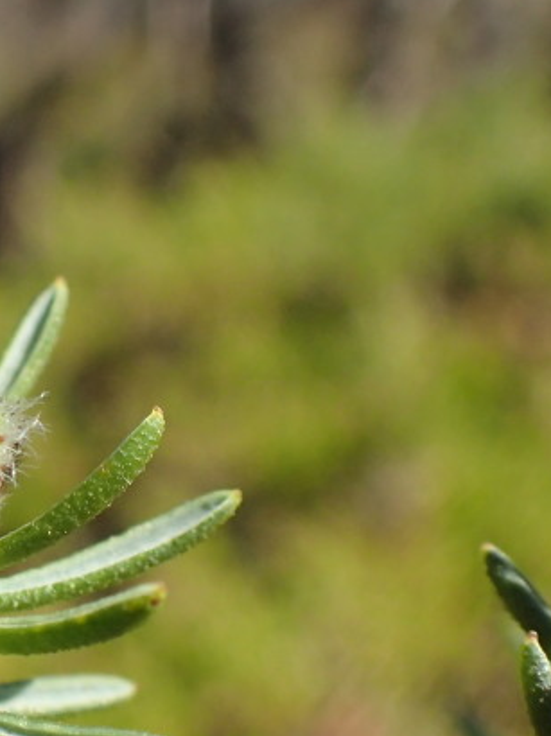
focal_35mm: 100
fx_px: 2125
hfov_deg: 14.2
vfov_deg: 19.6
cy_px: 399
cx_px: -145
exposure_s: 1/640
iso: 100
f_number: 3.2
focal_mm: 5.5
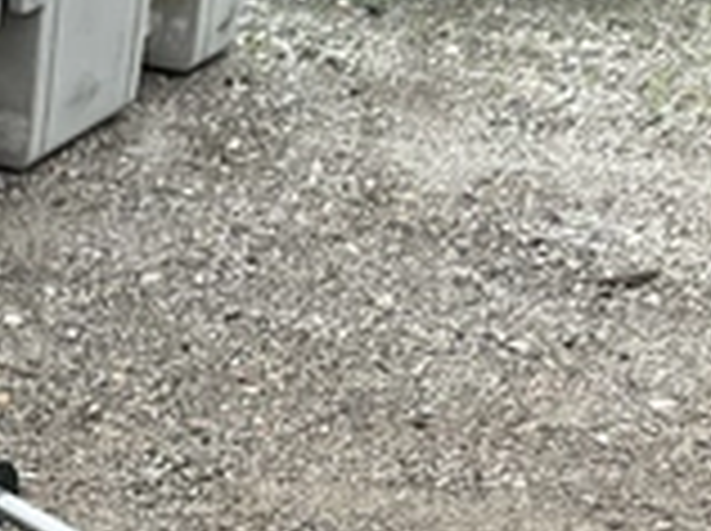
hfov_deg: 13.7
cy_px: 1127
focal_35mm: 138
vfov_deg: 9.8
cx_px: -270
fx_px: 2830
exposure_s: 1/279
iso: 25
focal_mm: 3
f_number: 1.8
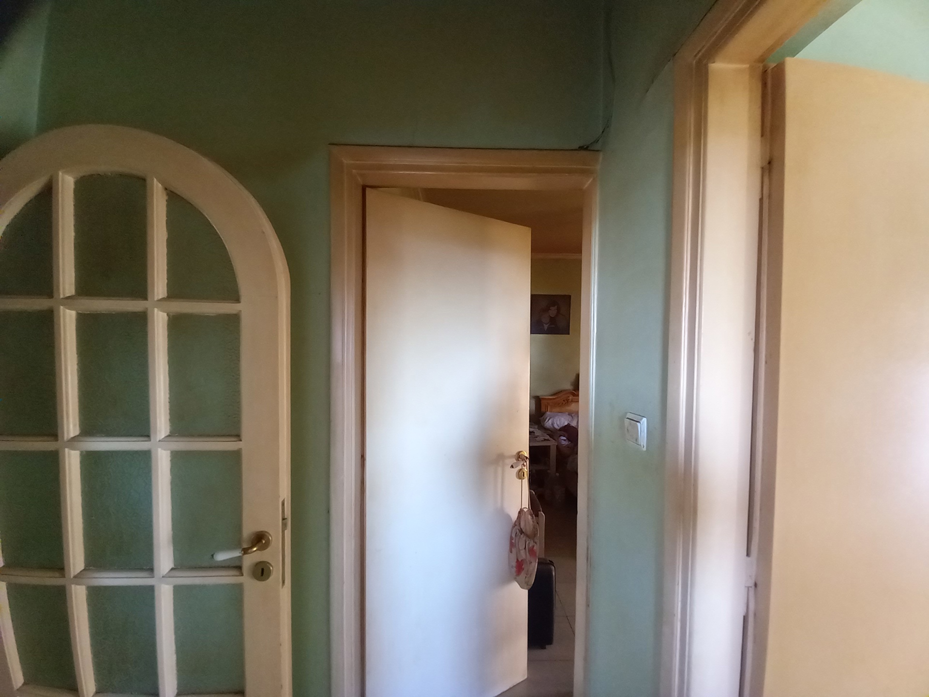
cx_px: 464
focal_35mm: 13
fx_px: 349
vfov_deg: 89.9
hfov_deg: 106.2
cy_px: 348
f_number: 2.2
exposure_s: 1/25
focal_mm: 1.13
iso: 250
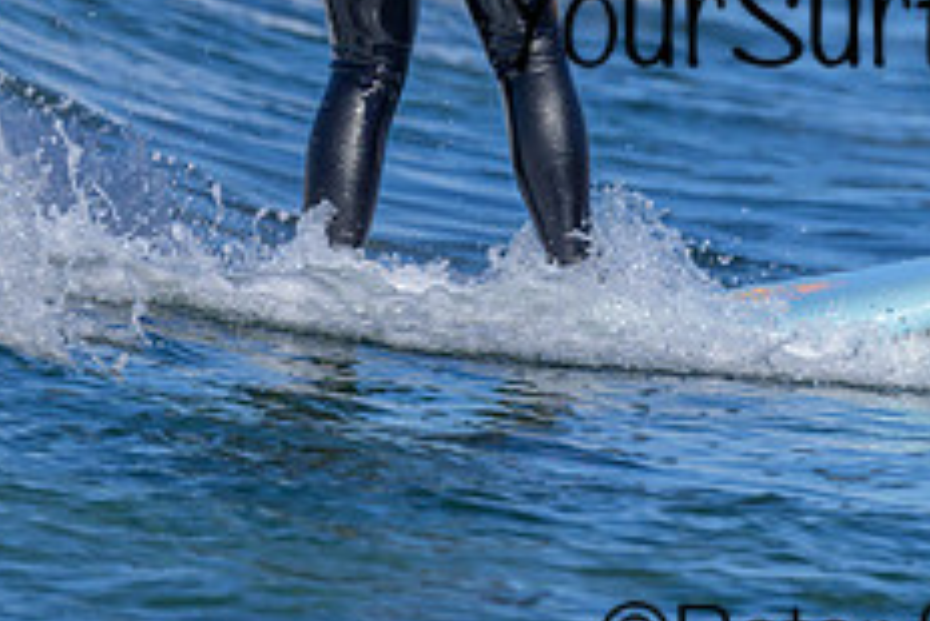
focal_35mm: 2101
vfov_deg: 0.7
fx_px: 54308
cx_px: 926
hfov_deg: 1.0
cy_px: 13
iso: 280
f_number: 6.3
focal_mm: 800
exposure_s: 1/2000
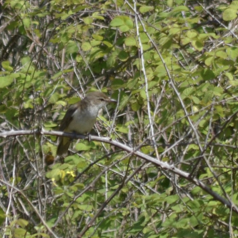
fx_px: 4481
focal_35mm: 576
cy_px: 119
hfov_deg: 3.0
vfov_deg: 3.0
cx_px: 96
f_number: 5.6
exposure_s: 1/1250
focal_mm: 300
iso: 200
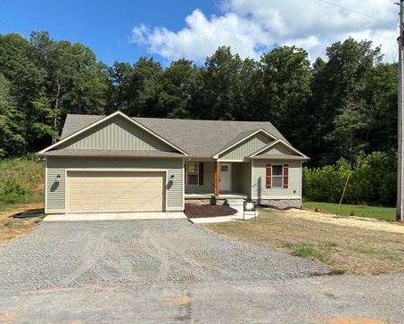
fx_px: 335
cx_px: 189
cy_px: 158
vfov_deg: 51.6
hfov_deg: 62.1
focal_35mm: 28
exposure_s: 1/4255
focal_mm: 5.96
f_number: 1.6
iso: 50
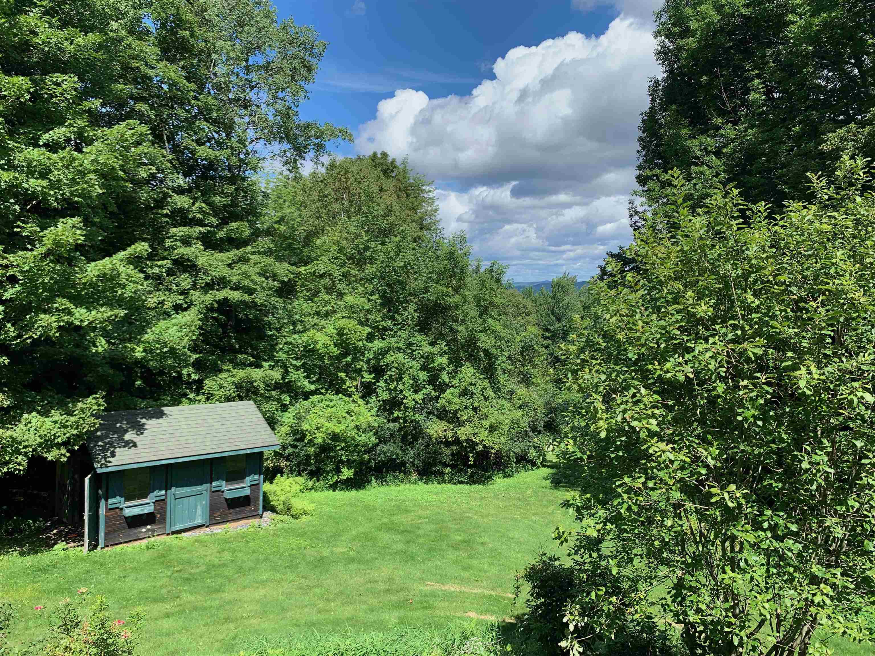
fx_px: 657
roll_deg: -1.0
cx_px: 438
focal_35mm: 26
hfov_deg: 67.3
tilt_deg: -2.7
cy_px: 328
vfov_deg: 53.1
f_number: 1.8
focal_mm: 4.25
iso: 25
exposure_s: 1/1220
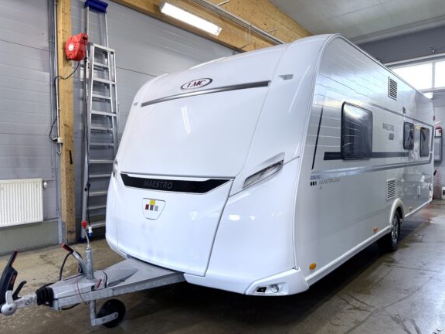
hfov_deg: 69.4
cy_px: 172
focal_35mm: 25
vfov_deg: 54.9
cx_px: 215
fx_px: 321
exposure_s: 1/50
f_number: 1.78
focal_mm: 6.76
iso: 125
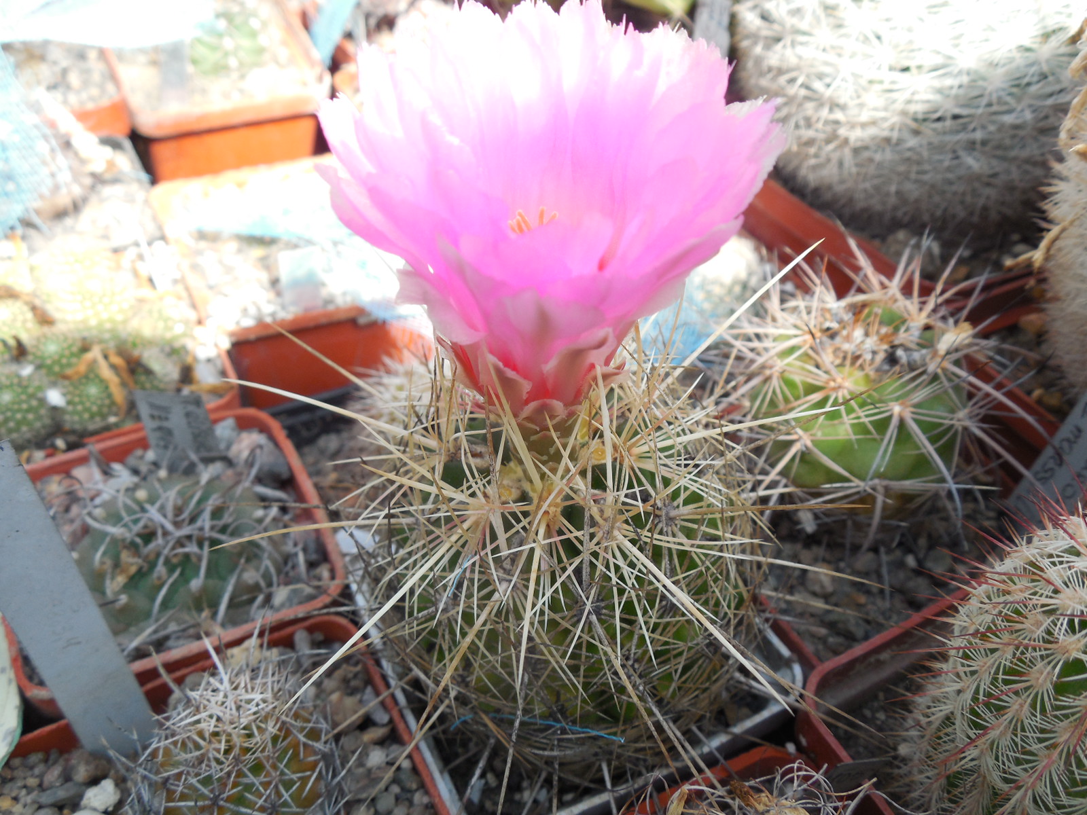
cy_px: 408
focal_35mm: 31
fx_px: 973
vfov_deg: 45.4
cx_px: 544
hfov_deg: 58.4
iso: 125
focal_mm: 5.6
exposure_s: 1/200
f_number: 3.6
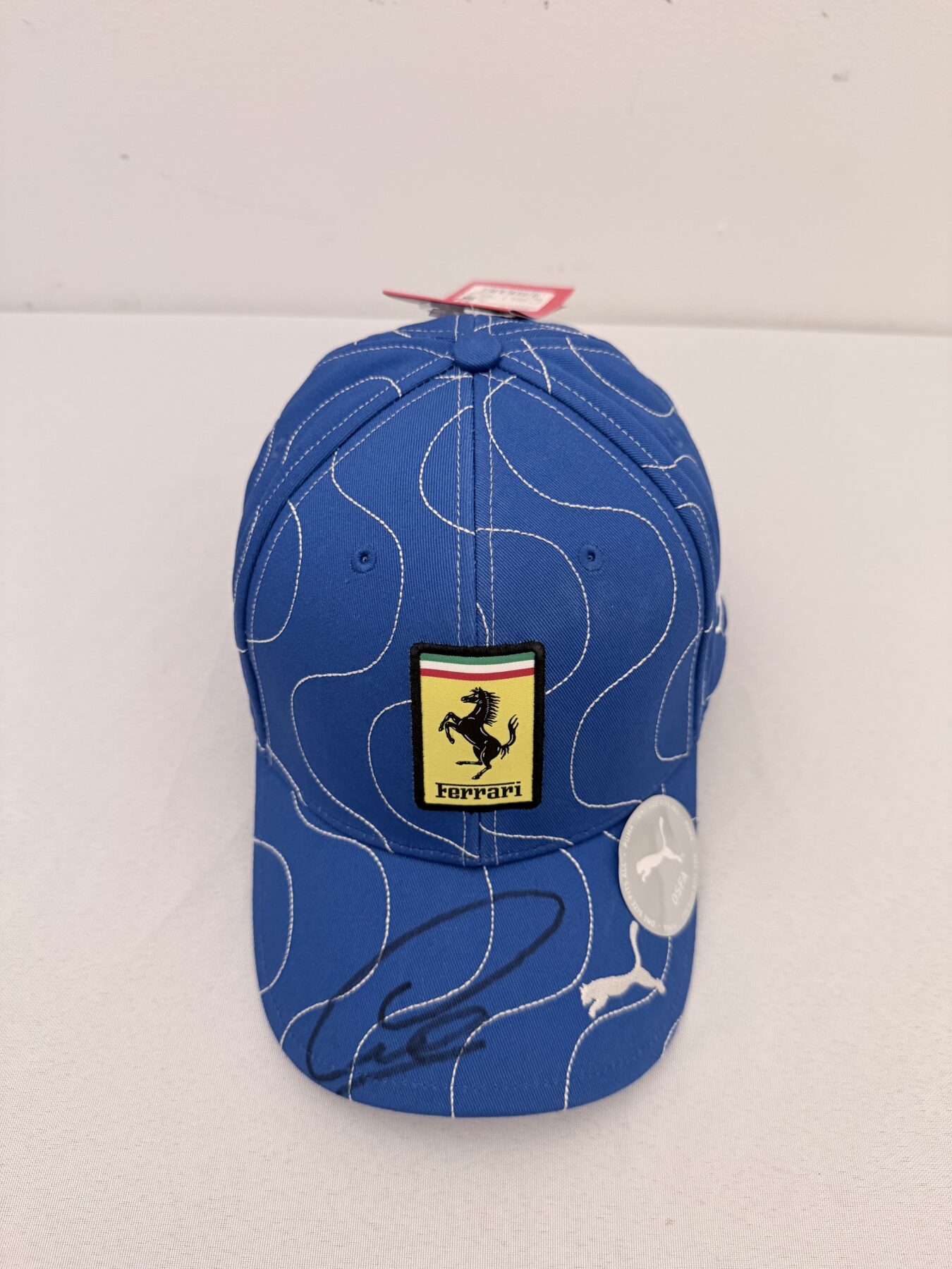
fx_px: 880
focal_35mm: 24
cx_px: 476
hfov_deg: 56.8
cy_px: 634
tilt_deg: -53.6
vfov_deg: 71.6
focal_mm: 6.76
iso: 320
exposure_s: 1/50
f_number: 1.78
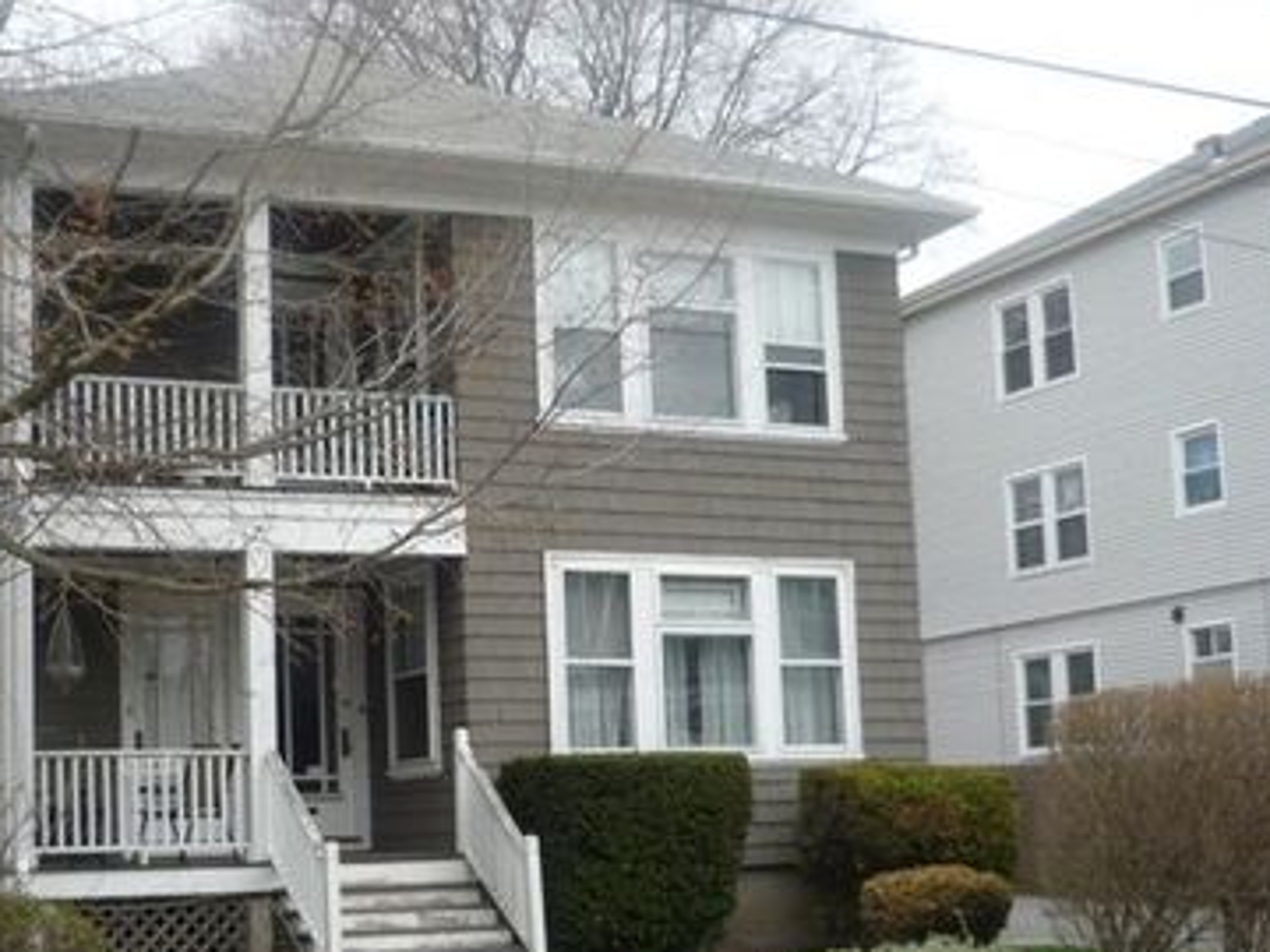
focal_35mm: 50
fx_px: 1834
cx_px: 448
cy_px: 594
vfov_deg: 29.0
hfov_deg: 37.9
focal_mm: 6
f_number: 2.9
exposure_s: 1/320
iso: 100
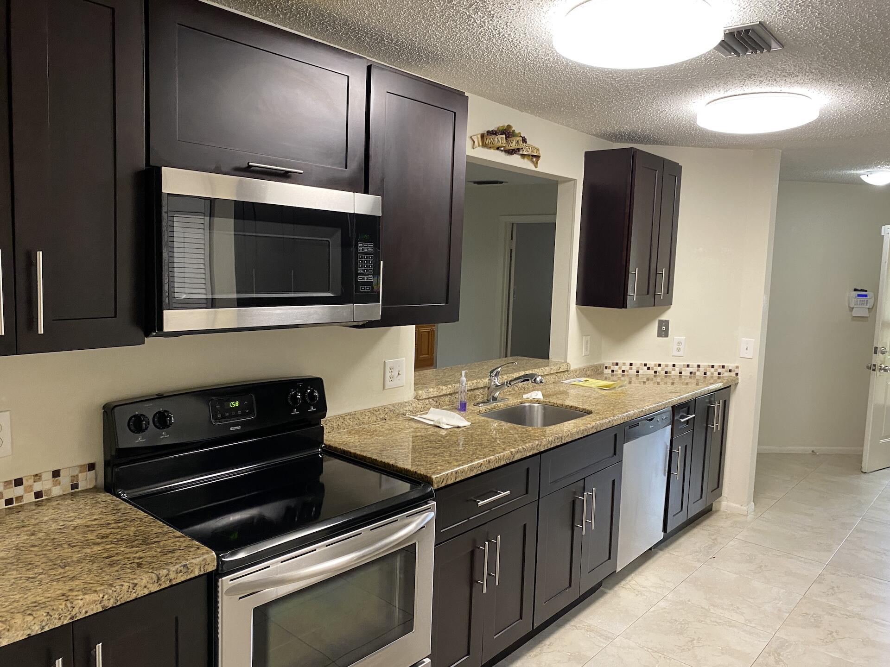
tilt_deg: -6.9
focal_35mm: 26
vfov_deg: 53.1
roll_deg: -2.3
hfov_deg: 67.3
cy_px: 334
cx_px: 445
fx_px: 668
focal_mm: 4.25
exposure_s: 1/60
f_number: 1.8
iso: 200
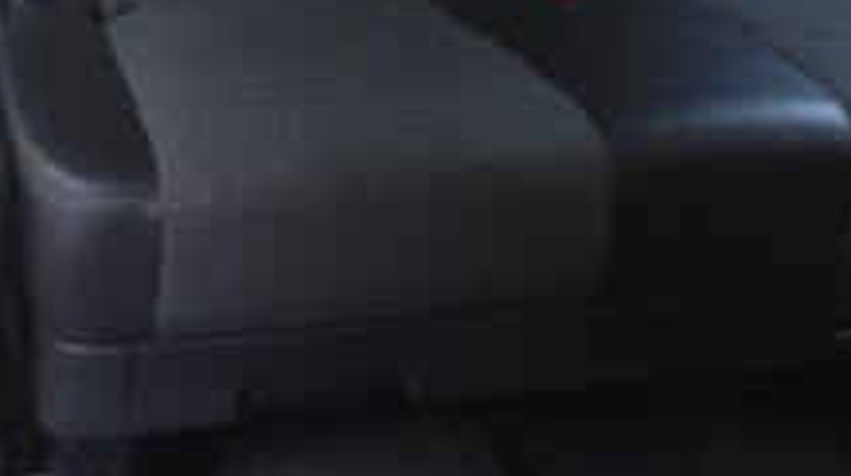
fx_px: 2457
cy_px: -298
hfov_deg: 19.6
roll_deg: -0.2
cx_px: 312
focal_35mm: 109
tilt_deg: -17.5
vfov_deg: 10.6
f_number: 2.4
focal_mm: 4.12
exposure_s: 1/20
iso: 50
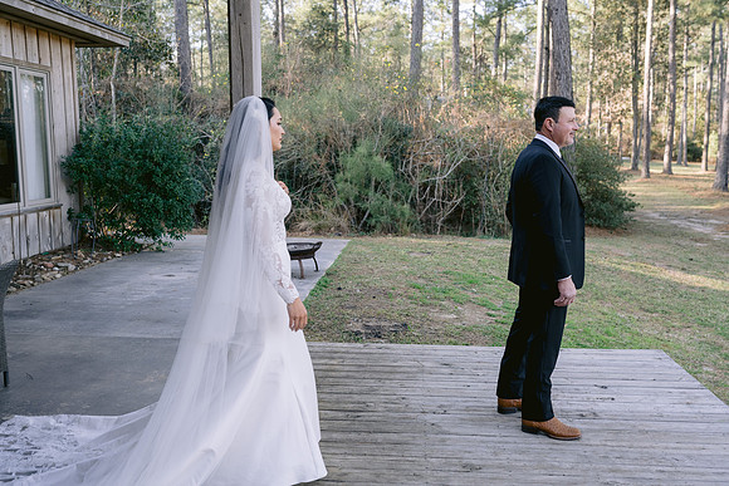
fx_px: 709
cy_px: 243
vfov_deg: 37.9
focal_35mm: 35
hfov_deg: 54.4
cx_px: 364
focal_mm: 35
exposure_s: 1/200
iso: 400
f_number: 4
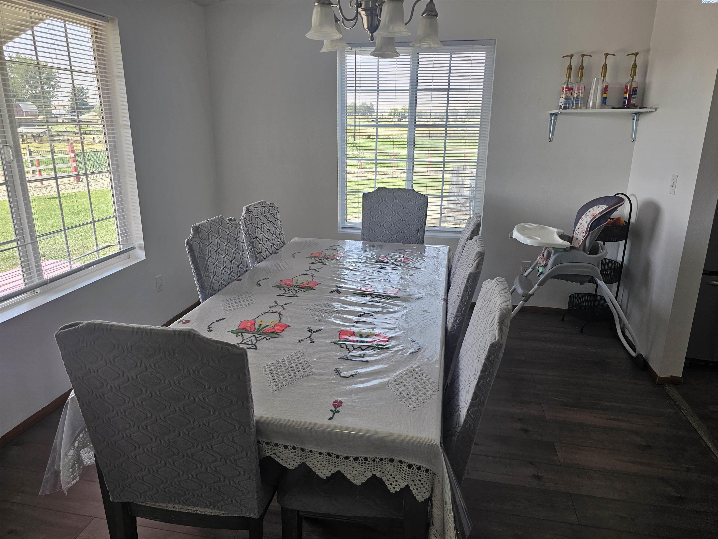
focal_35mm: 23
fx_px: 477
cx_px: 359
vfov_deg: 58.9
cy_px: 270
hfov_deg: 73.9
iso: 64
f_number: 1.7
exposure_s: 1/180
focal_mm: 6.3
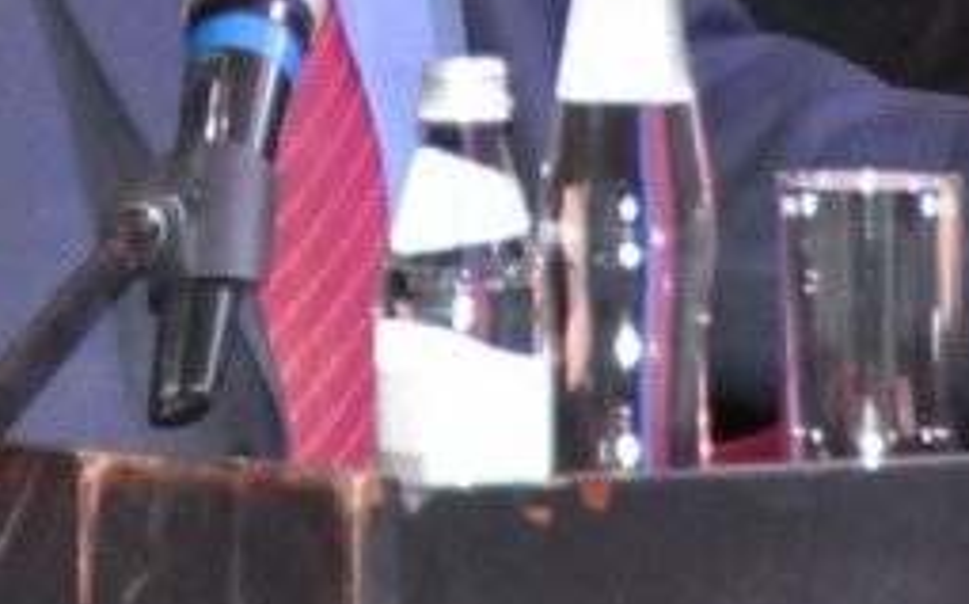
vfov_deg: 1.8
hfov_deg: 2.9
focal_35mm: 728
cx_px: 247
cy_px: -612
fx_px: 19221
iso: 3200
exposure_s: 1/60
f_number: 5.6
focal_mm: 105
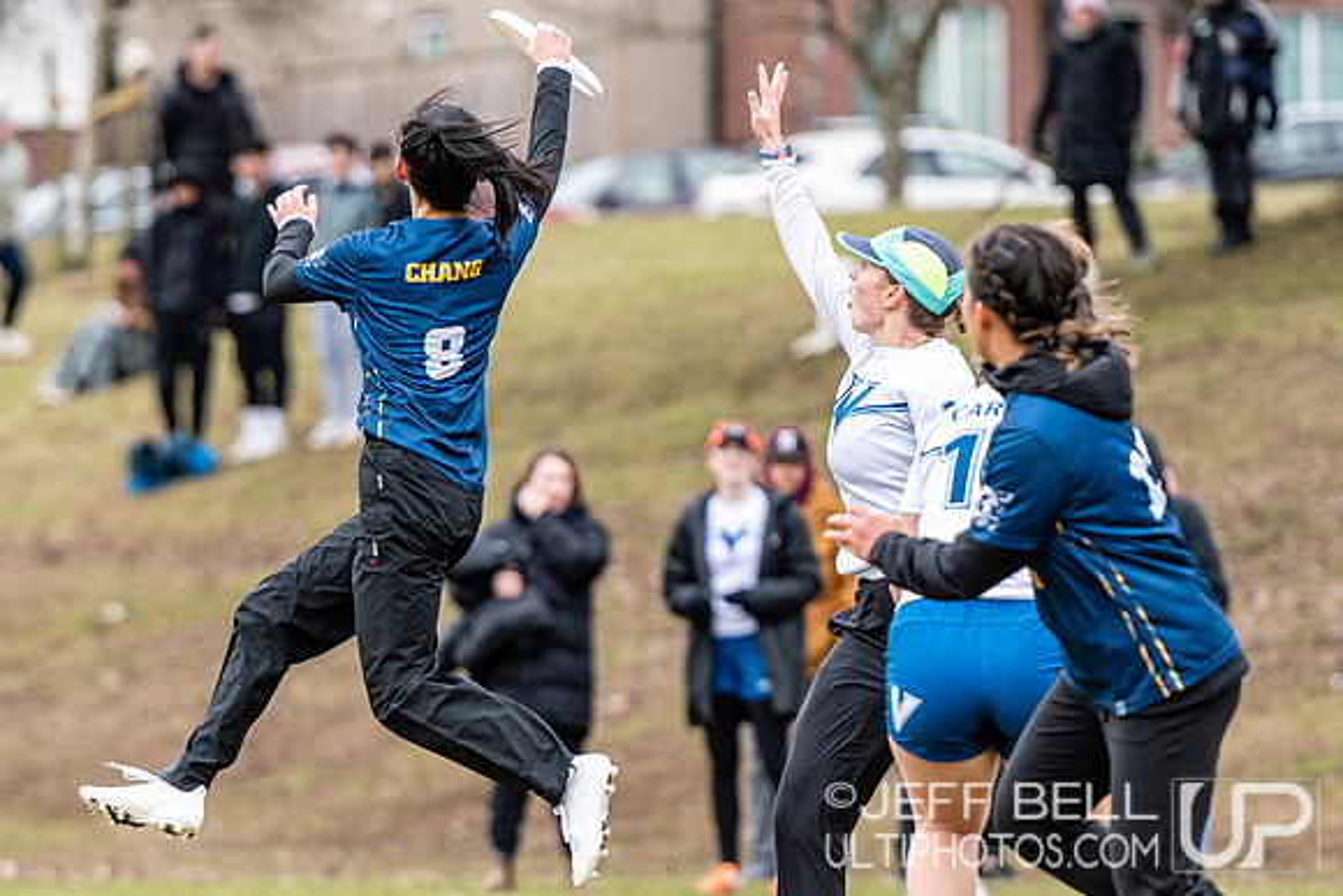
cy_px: 654
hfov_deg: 4.4
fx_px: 17673
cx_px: 516
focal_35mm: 474
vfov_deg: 2.9
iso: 250
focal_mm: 200
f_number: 3.2
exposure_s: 1/1000
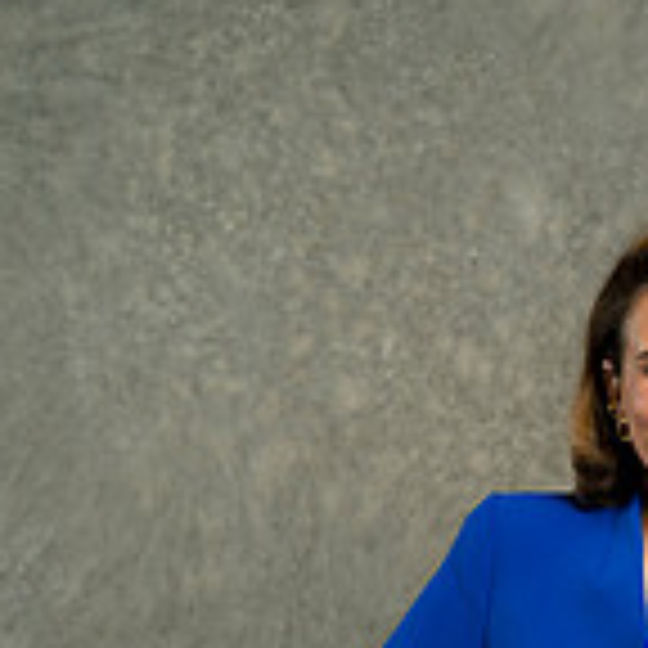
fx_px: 3092
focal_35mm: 146
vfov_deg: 11.4
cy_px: 990
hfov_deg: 11.8
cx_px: 630
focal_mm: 55
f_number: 4
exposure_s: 1/160
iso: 125
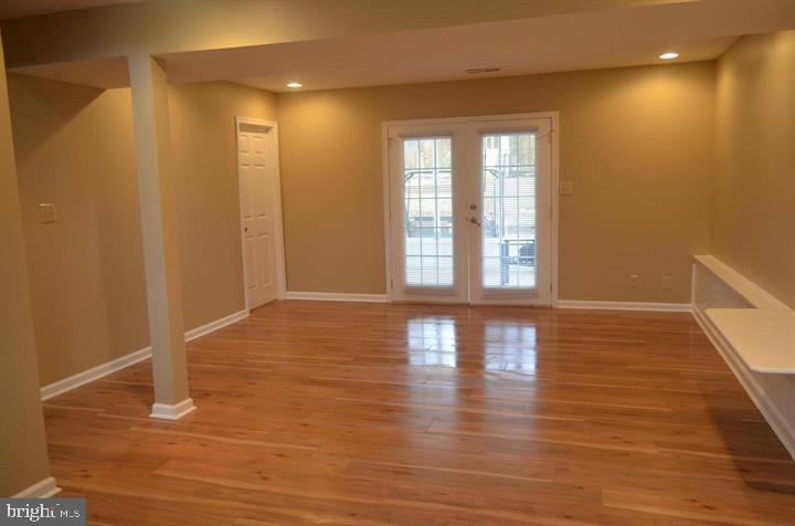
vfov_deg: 47.7
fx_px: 595
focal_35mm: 27
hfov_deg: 67.5
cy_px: 263
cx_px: 398
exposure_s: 1/60
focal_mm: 18
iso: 800
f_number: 4
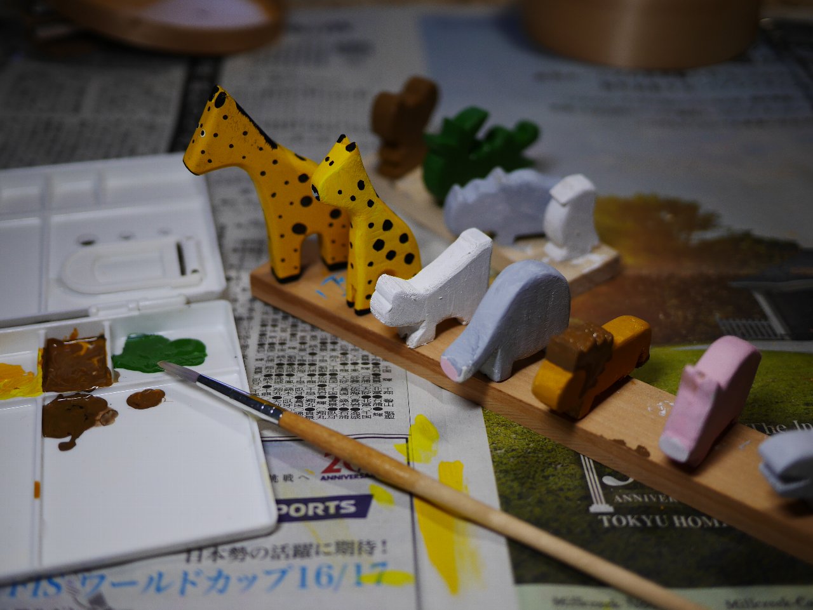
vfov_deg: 36.0
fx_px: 940
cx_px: 406
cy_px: 305
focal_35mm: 40
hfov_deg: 46.8
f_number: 1.7
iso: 200
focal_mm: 20
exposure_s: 1/500
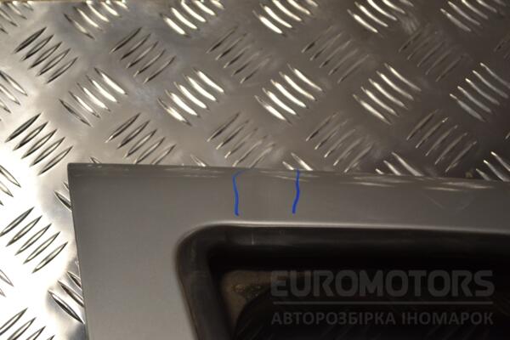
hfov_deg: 24.6
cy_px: 170
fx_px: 1169
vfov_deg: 16.6
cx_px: 255
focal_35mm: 82
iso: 100
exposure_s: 1/100
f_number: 5.6
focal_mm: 55
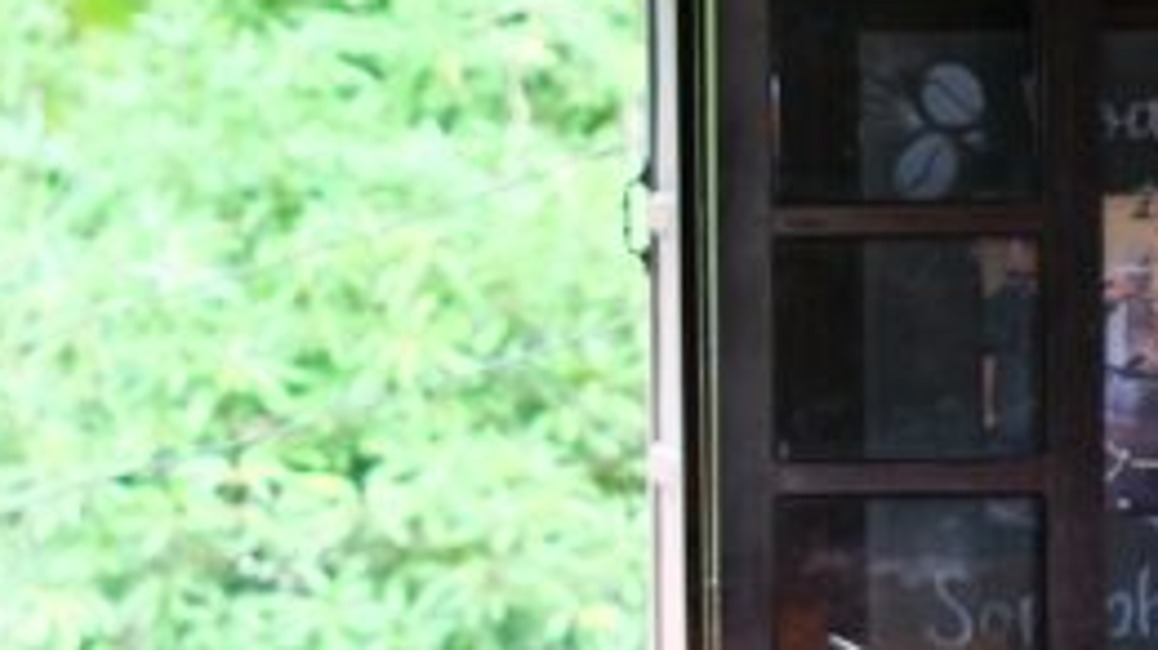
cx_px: 258
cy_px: 323
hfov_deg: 9.8
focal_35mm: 219
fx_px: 6722
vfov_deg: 5.5
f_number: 1.6
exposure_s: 1/105
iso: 320
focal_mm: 35
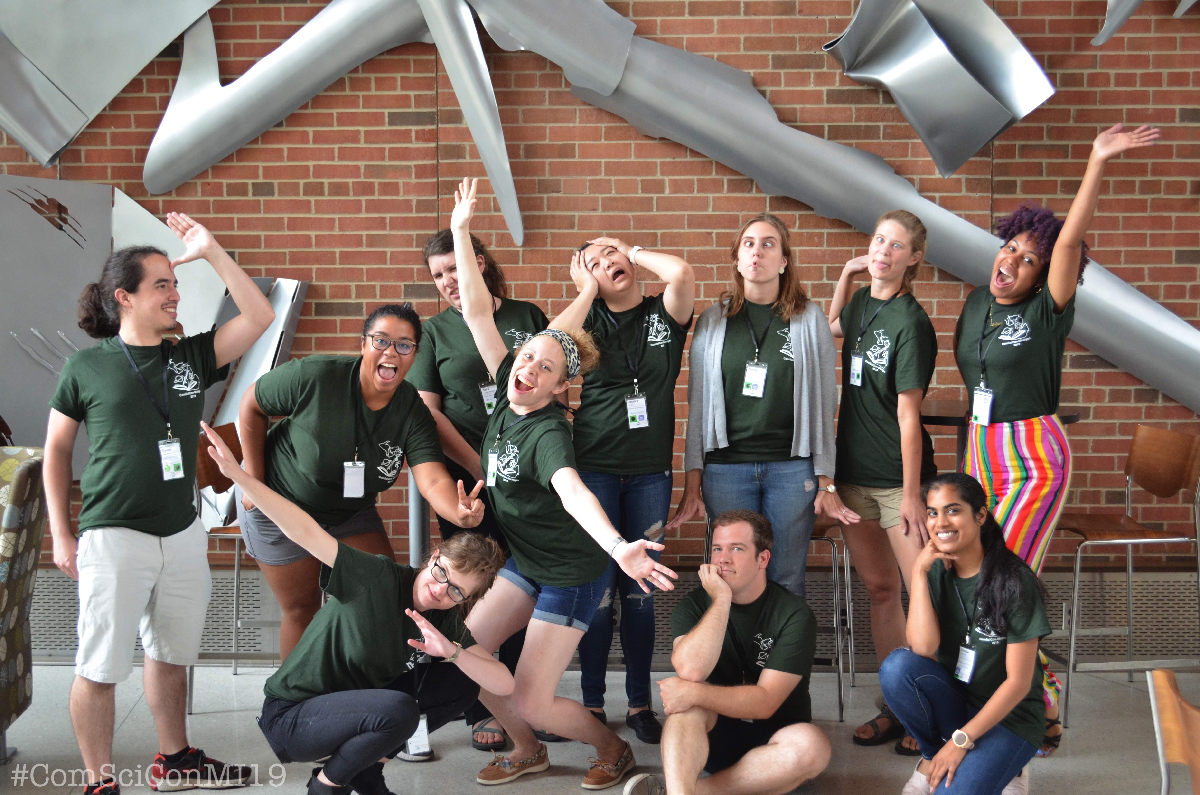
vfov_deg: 28.0
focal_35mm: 48
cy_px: 398
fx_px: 1597
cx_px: 600
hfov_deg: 41.2
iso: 800
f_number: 4.8
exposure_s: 1/60
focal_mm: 32
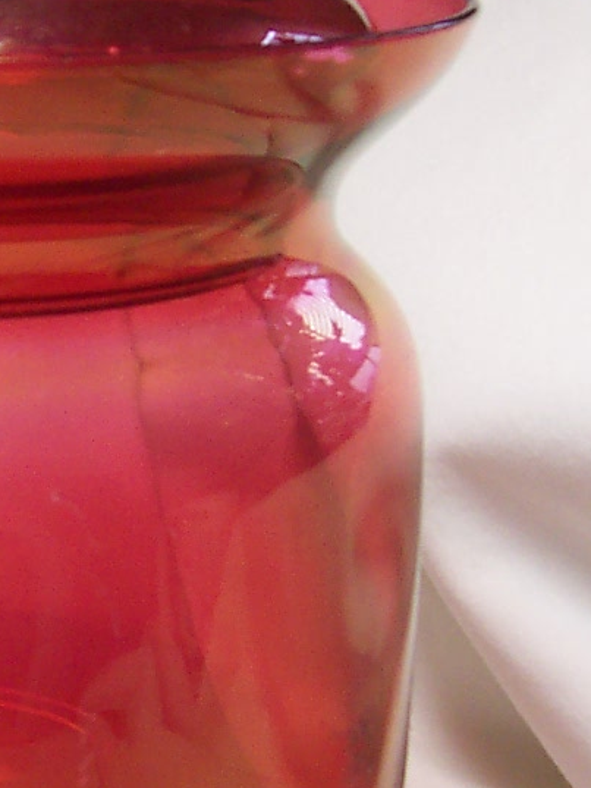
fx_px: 2594
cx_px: -128
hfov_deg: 12.7
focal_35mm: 114
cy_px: 448
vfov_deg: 17.3
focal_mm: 5.6
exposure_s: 1/30
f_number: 2.8
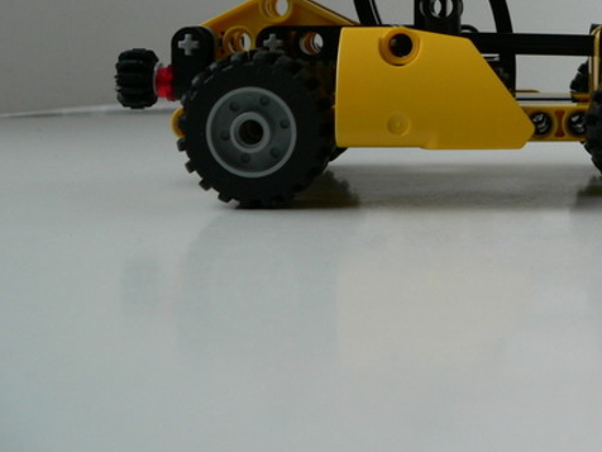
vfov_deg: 21.1
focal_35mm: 68
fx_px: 1183
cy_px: 40
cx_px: 554
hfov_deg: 27.4
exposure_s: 1/160
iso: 80
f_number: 2.8
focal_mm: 6
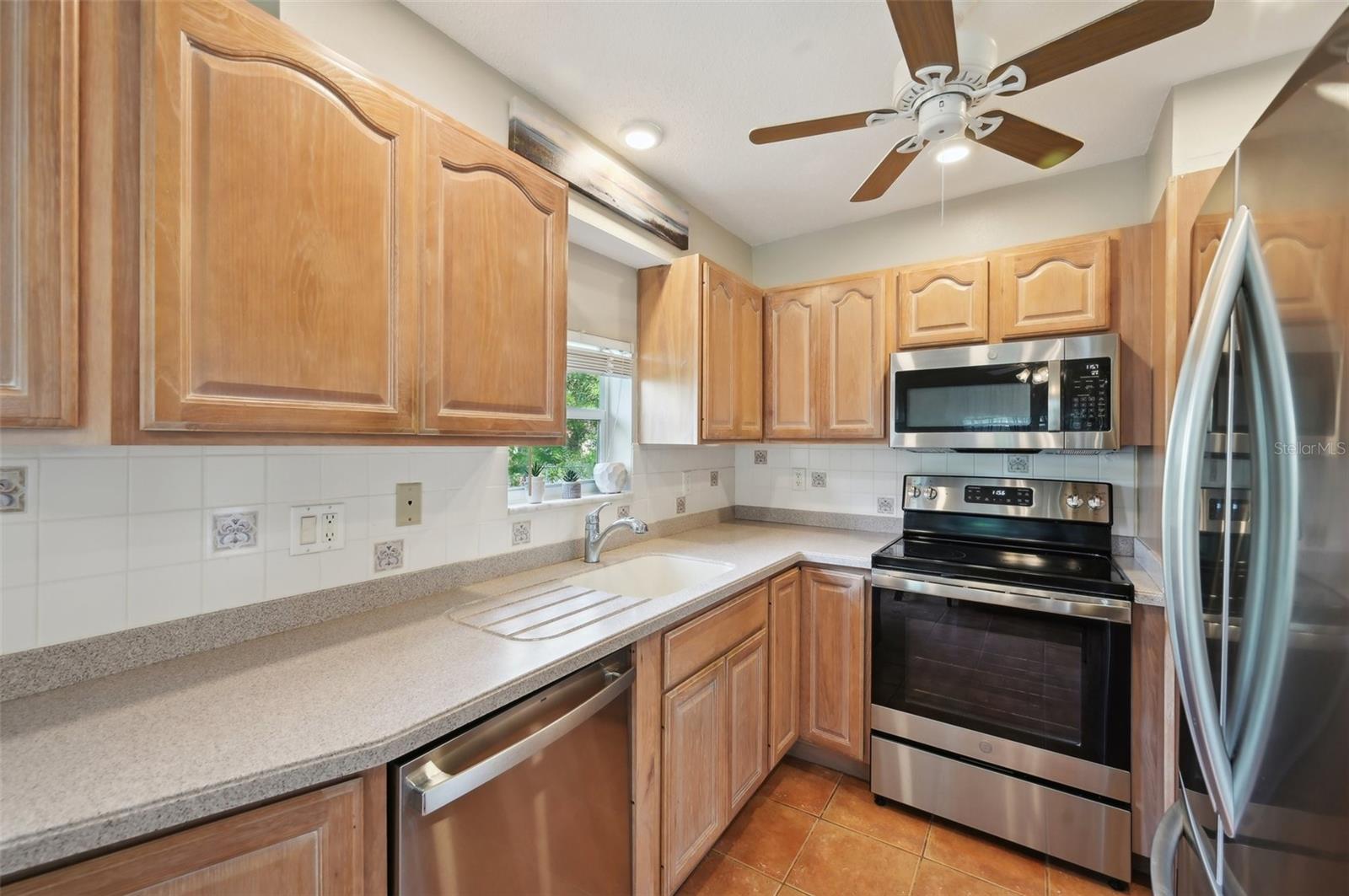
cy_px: 448
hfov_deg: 104.3
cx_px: 674
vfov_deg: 81.1
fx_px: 524
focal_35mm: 14
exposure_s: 1/15
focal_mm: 14
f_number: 8
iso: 400
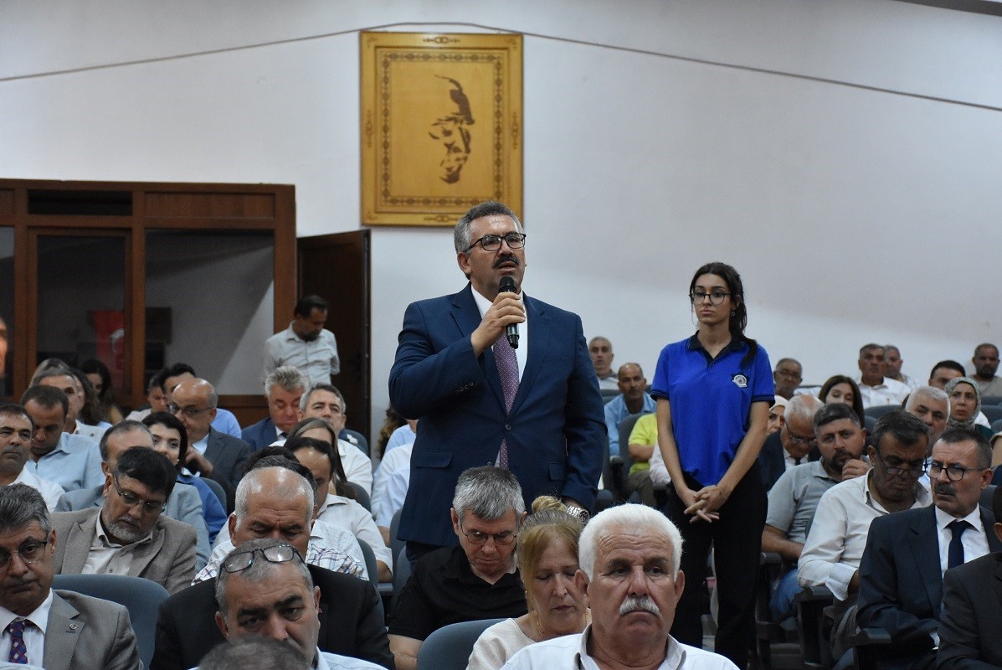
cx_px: 501
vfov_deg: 16.3
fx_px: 2340
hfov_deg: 24.2
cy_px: 335
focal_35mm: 84
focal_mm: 56
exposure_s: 1/60
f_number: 4.8
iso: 3200
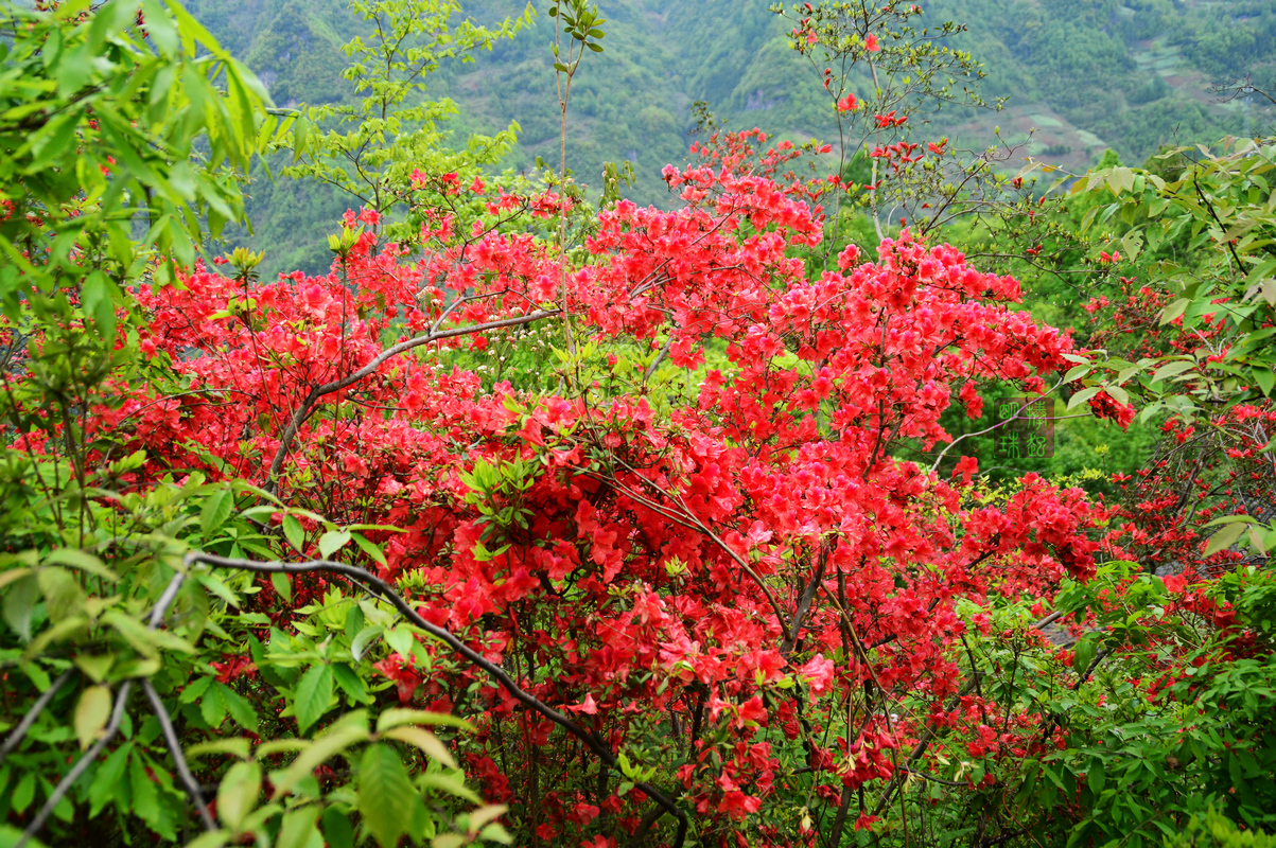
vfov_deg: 39.9
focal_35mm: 33
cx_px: 638
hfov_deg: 57.3
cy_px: 424
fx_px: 1169
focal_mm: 22
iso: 220
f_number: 3.5
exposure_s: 1/800
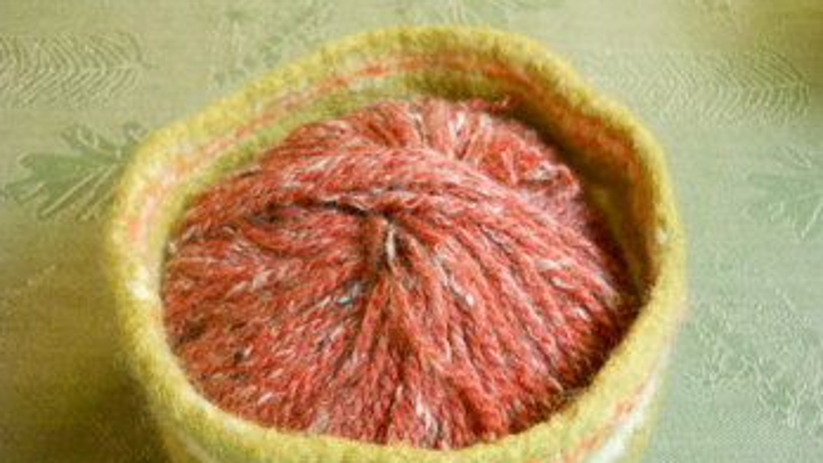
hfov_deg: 45.5
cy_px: 306
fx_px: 982
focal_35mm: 45
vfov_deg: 26.4
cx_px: 412
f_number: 3.1
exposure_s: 1/8
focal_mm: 6.72
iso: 500
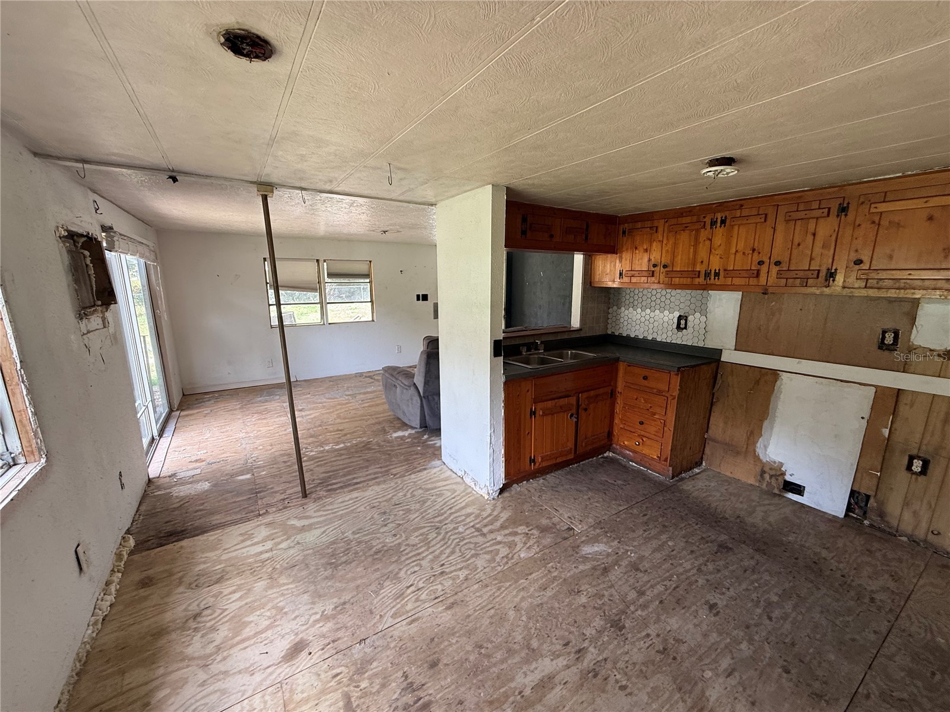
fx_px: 384
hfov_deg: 102.1
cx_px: 475
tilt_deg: -7.3
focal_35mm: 14
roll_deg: +1.0
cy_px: 356
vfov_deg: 85.7
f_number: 2.2
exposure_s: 1/99
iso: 125
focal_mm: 2.22
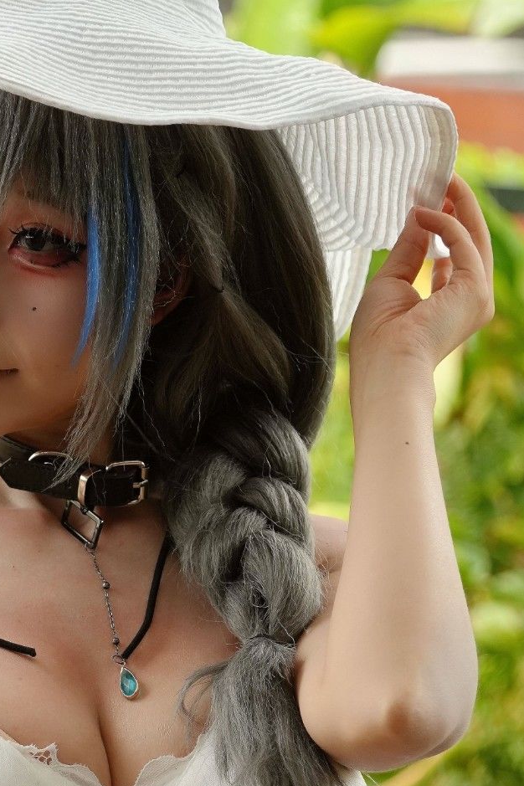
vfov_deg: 7.5
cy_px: 597
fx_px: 6004
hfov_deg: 5.0
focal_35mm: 275
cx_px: 85
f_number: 5.6
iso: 800
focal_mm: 123
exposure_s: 1/160
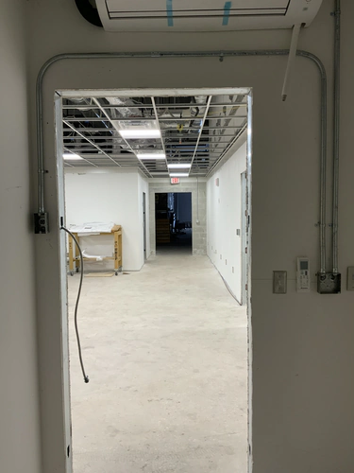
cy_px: 236
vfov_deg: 61.7
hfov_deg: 48.2
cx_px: 177
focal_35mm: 29
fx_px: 395
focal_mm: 3
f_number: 1.8
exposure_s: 1/60
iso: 50
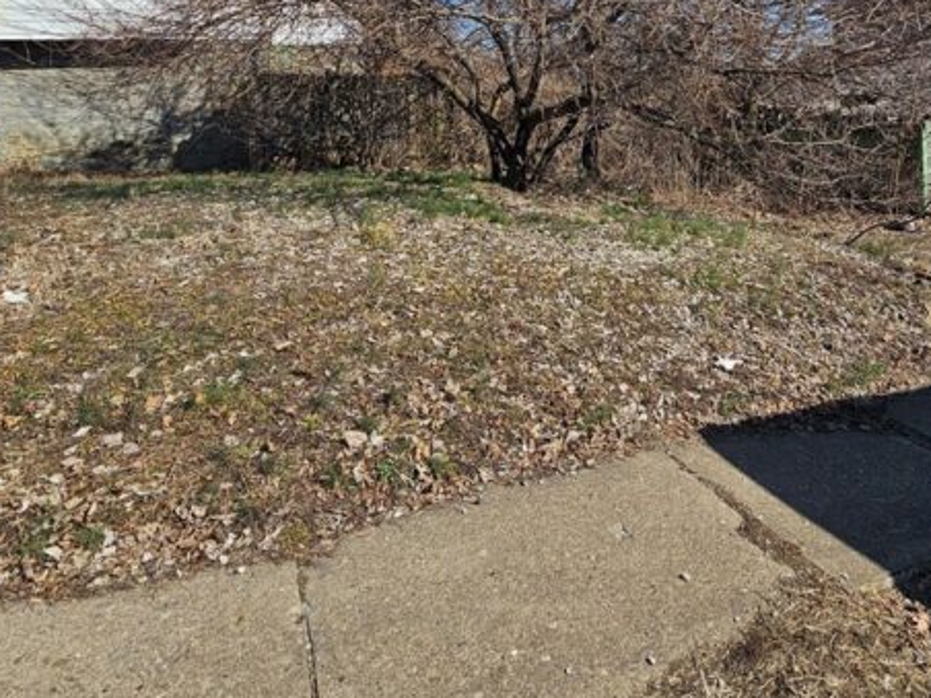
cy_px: 113
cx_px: 632
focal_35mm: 23
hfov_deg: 71.4
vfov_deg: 53.8
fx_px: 619
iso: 50
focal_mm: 2.2
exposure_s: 1/2531
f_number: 2.2
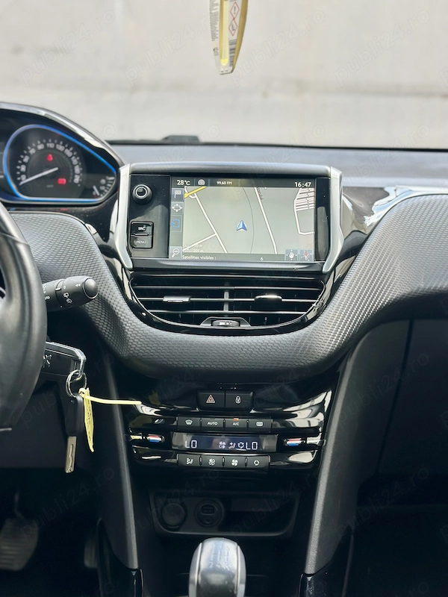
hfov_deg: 30.3
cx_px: 224
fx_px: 828
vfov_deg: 39.7
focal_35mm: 48
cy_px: 298
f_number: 1.78
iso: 80
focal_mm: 6.86
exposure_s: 1/236
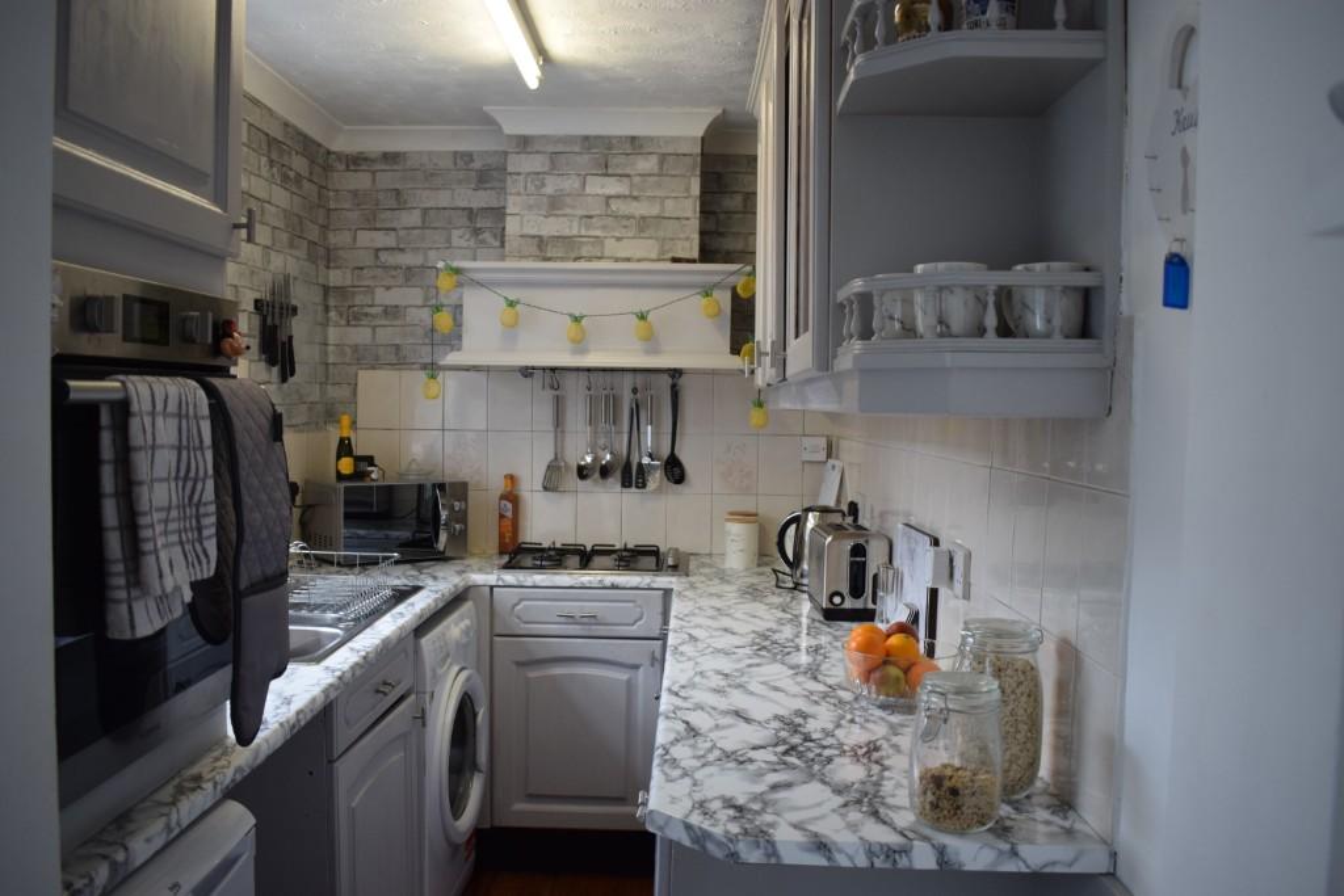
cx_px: 672
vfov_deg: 43.6
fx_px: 1120
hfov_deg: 61.9
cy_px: 448
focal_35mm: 30
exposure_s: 1/60
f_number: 4
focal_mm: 20
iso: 640
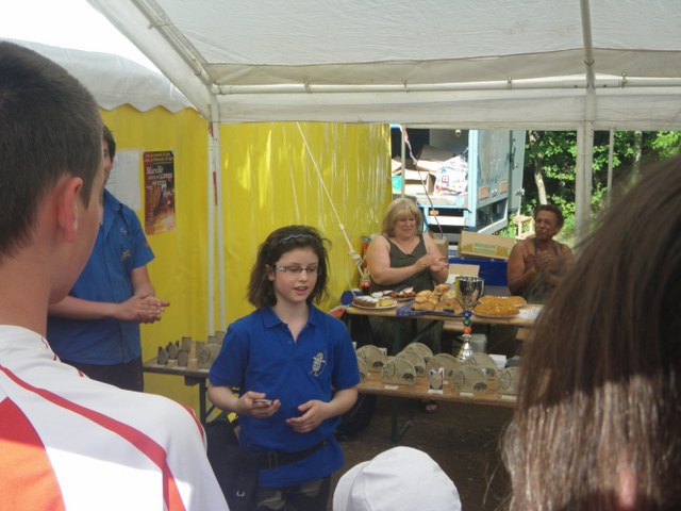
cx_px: 340
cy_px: 256
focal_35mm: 42
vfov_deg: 34.3
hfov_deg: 44.8
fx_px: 826
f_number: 4.2
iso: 64
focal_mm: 7.5
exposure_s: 1/160
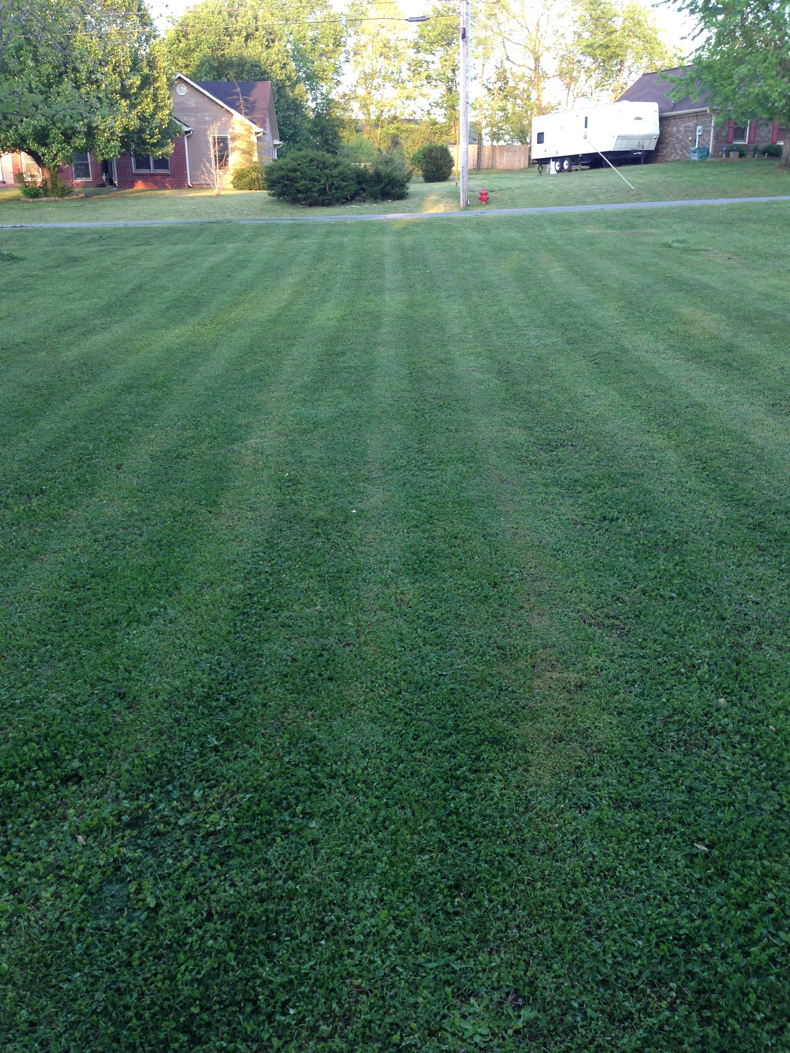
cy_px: 526
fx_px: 1004
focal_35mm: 33
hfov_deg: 42.9
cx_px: 395
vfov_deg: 55.4
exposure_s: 1/60
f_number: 2.4
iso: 64
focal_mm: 4.13
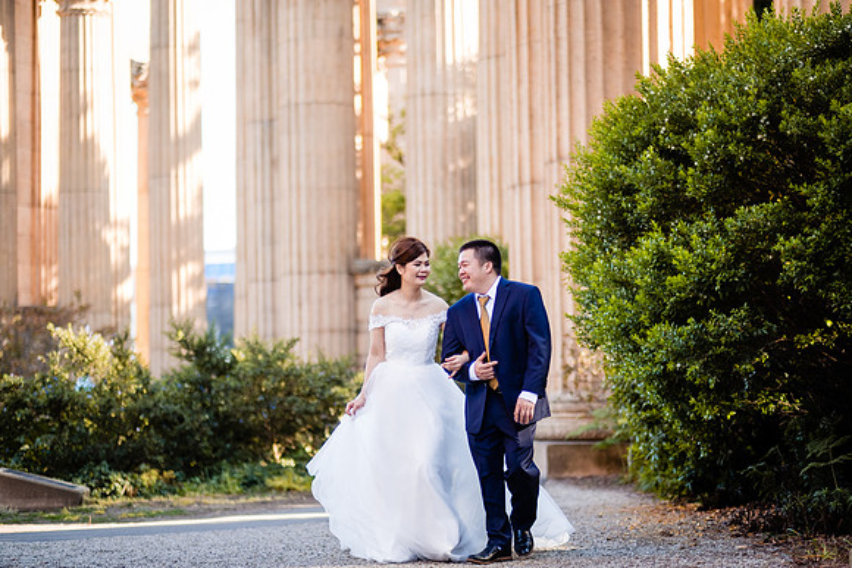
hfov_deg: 24.2
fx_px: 1988
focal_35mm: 84
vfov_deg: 16.3
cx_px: 426
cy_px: 284
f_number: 1.2
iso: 160
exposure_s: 1/640
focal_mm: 56
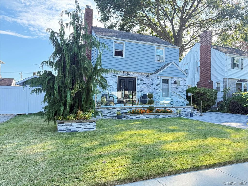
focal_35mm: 24
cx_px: 124
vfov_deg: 56.8
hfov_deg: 71.6
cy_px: 93
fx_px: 172
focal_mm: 6.76
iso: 100
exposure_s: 1/501
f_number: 1.78
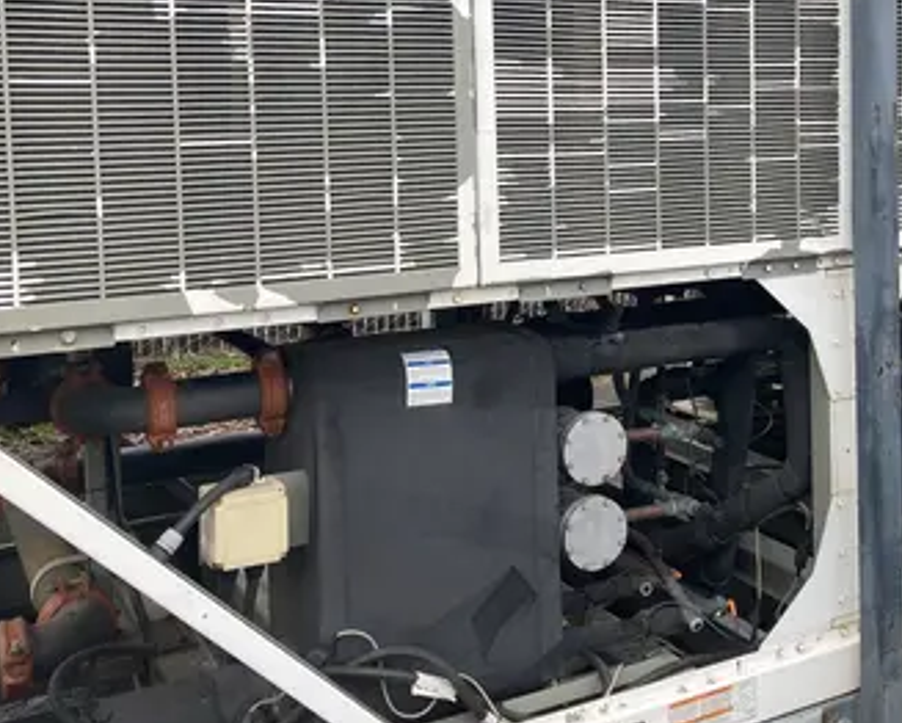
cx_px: 659
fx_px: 1229
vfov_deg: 32.2
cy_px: 186
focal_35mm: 46
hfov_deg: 39.4
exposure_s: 1/294
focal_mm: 3.99
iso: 20
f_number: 1.8
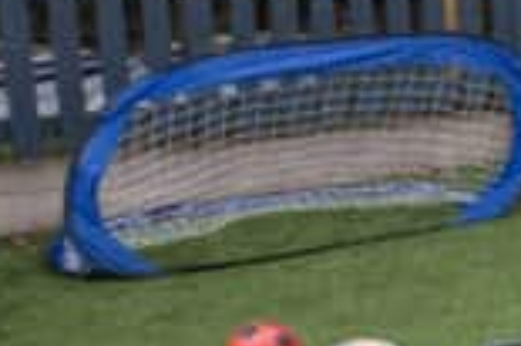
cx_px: 1301
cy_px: 76
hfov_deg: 13.7
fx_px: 1431
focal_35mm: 99
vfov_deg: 13.7
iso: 320
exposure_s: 1/100
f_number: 10
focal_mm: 10
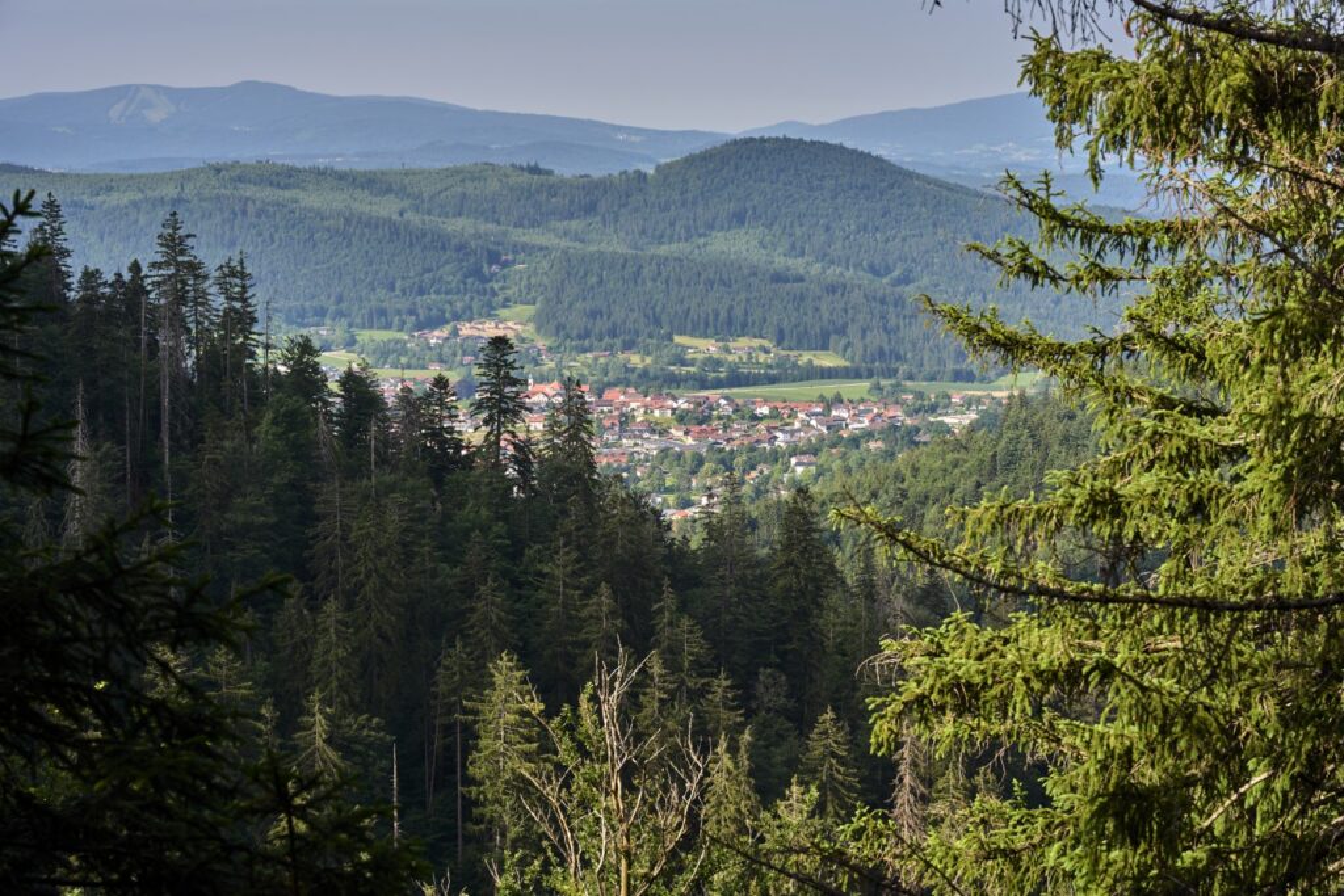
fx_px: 2614
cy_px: 448
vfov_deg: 19.5
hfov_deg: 28.8
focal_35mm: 70
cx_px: 672
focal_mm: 70
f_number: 8
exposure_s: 1/400
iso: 200
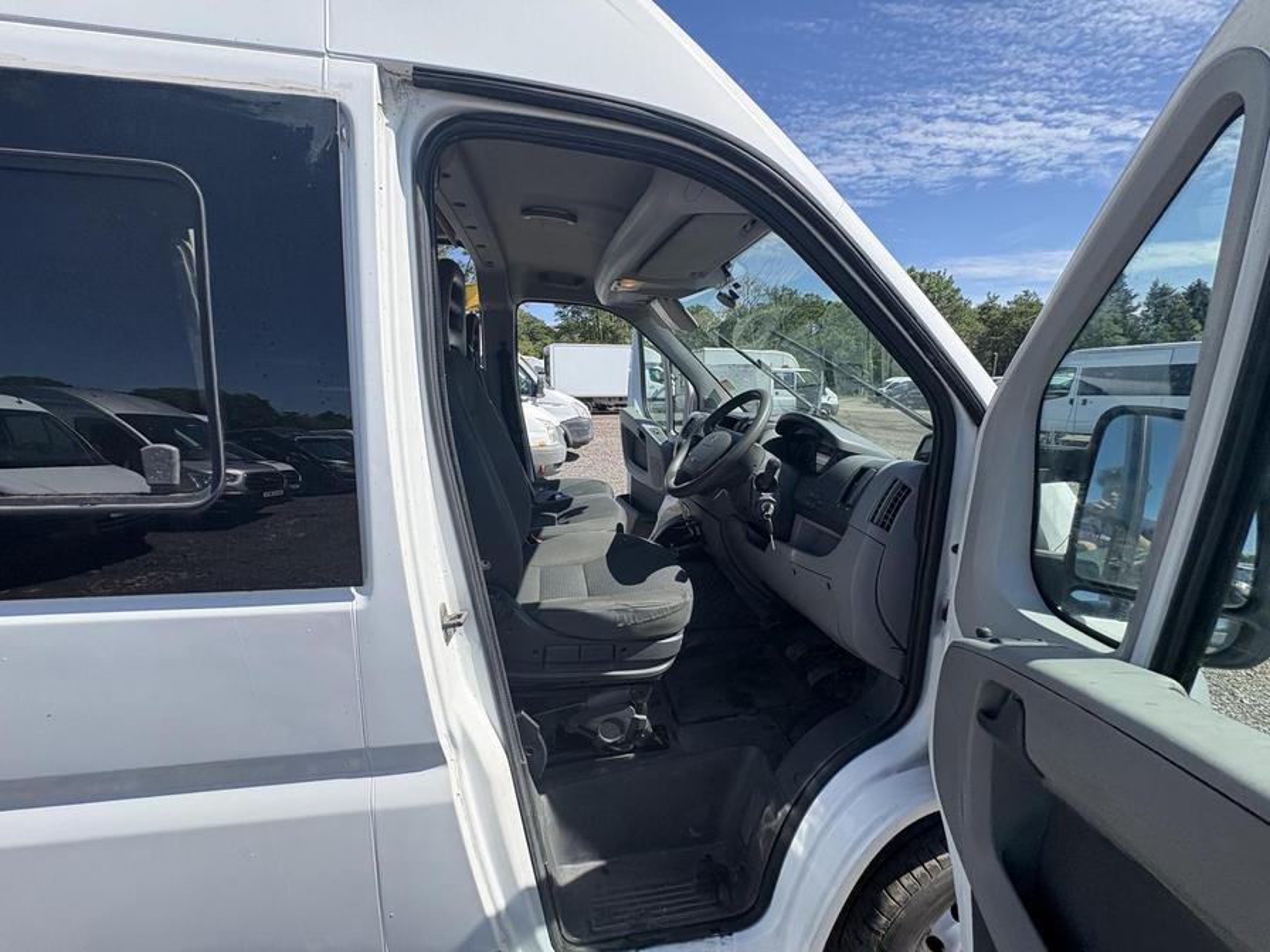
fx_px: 514
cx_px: 635
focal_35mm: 14
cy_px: 476
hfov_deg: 102.1
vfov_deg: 85.7
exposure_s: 1/1048
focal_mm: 2.22
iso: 64
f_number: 2.2
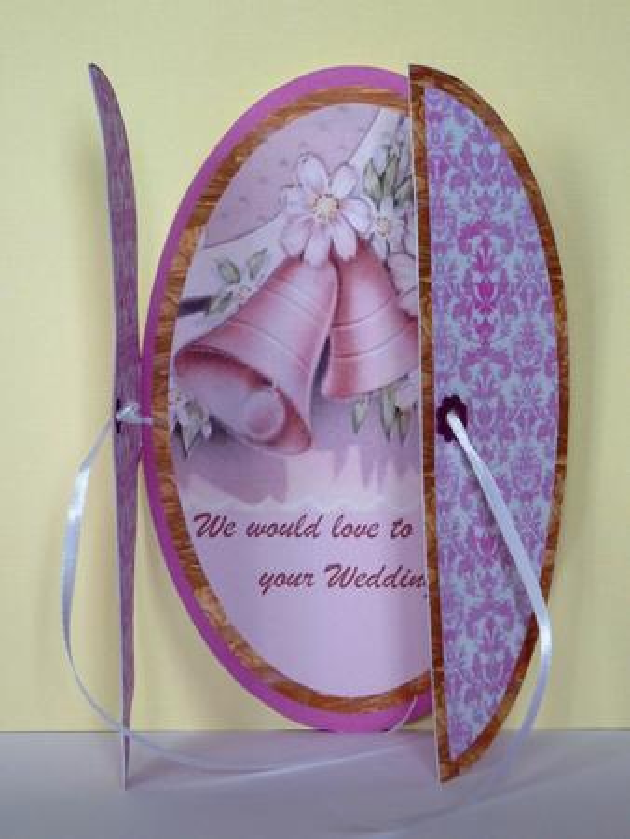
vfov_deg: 20.4
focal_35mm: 96
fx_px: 2327
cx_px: 315
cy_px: 420
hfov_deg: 15.4
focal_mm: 15.8
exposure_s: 1/50
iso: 200
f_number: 4.3
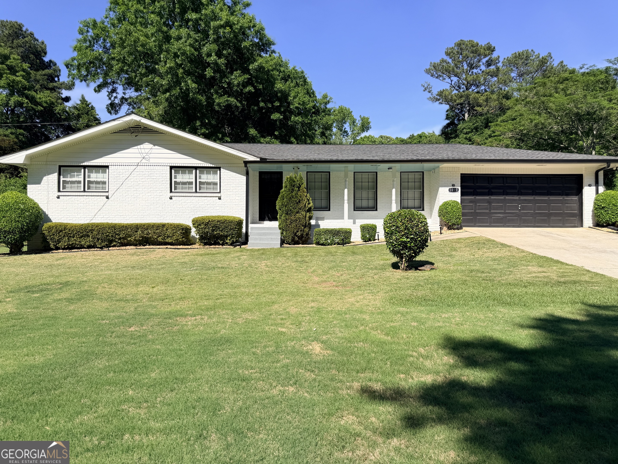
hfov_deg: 71.6
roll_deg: +1.1
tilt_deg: +0.9
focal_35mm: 24
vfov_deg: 56.8
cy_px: 232
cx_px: 309
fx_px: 428
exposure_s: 1/4405
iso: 80
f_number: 1.78
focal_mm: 6.76
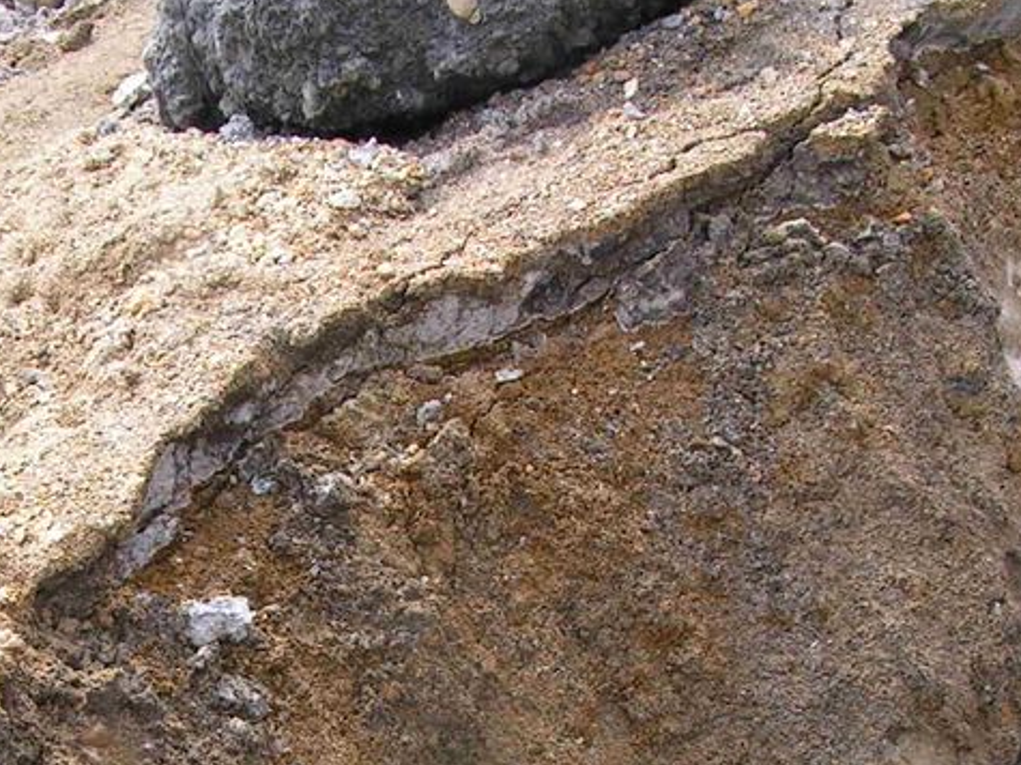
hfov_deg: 23.8
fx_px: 2418
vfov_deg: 17.6
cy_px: 748
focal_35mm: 82
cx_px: 383
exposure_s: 1/80
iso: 50
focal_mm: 6.3
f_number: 5.6
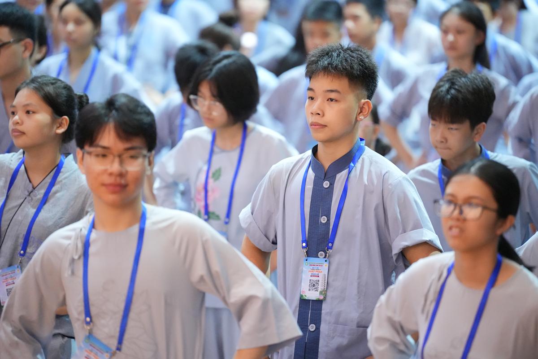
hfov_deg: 10.8
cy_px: 180
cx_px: 269
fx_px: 2854
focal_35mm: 191
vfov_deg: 7.2
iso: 10000
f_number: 2.8
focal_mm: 191
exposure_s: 1/160
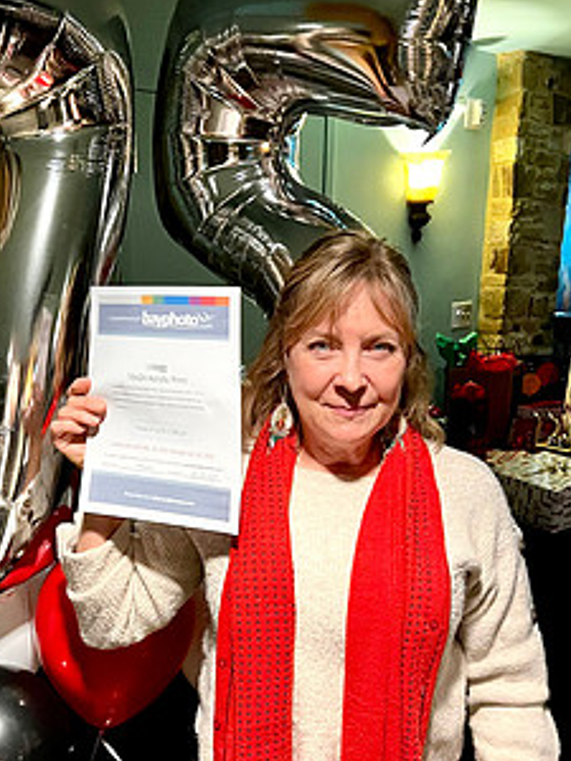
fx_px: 858
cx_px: 230
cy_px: 436
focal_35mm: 39
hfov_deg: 36.7
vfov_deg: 47.7
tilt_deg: -11.0
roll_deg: -1.0
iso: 500
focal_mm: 5.7
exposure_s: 1/40
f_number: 1.5
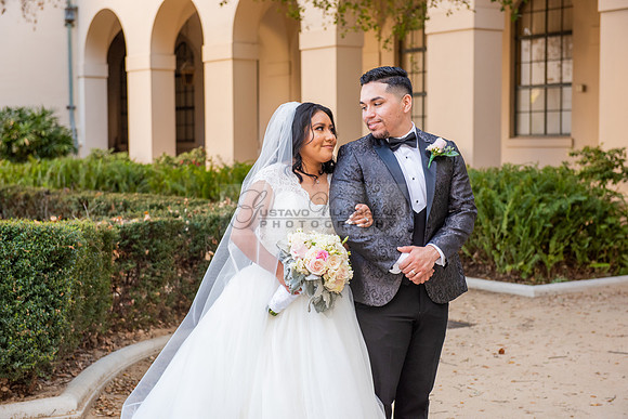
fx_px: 1152
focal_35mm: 66
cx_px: 314
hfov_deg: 30.5
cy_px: 210
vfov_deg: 20.6
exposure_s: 1/200
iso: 640
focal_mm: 66
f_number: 4.5
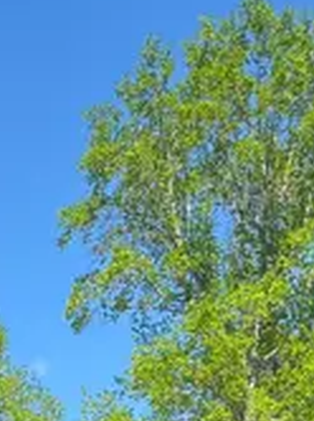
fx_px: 1394
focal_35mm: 115
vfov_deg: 14.2
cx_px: -286
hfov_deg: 11.7
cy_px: 858
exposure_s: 1/951
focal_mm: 5.1
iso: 50
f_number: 1.6
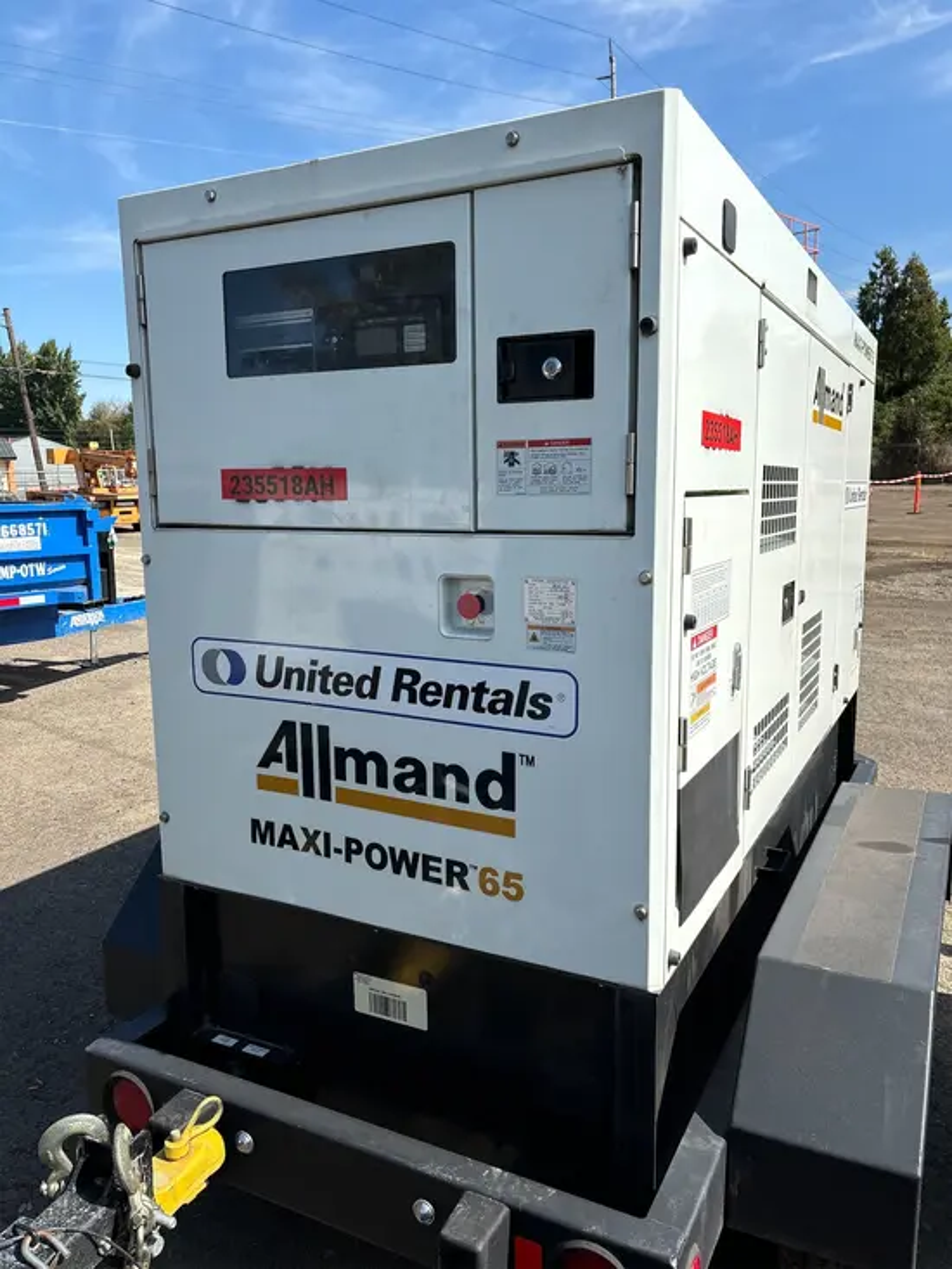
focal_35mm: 26
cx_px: 476
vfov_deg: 67.3
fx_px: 953
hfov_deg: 53.1
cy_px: 634
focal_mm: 5.96
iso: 50
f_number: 1.6
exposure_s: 1/3311
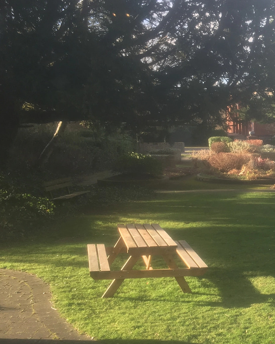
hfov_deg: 26.1
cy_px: 212
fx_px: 539
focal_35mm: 53
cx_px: 312
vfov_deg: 35.2
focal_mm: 4.15
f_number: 2.2
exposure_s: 1/140
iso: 25
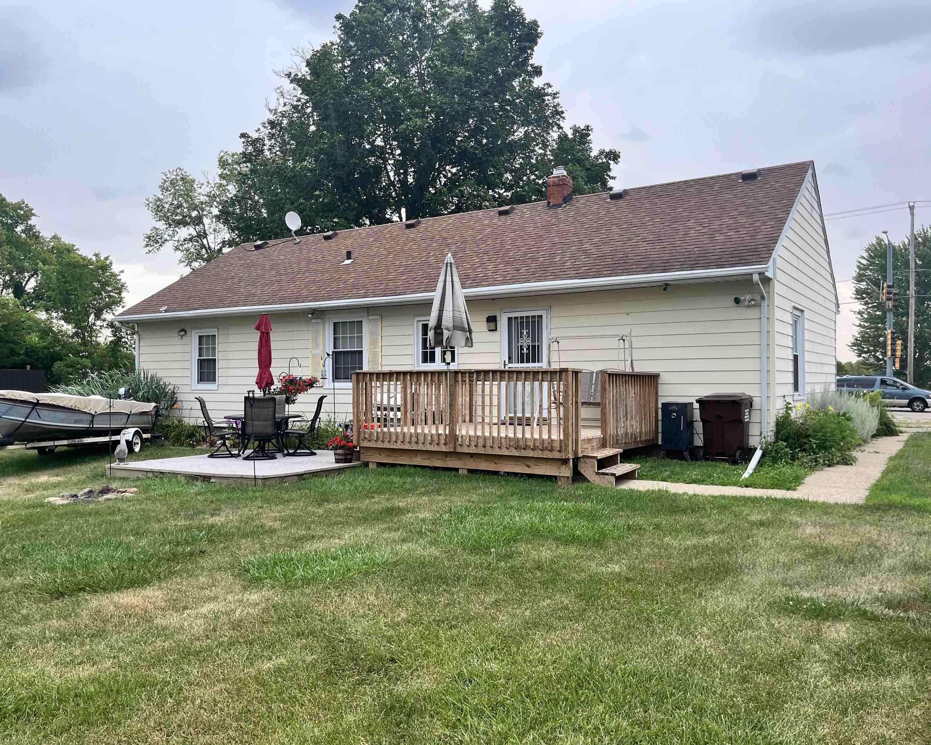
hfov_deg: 62.2
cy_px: 377
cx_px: 448
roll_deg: +0.3
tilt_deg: +0.4
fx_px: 771
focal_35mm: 28
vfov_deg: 51.5
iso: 80
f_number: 1.6
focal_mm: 5.1
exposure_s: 1/121
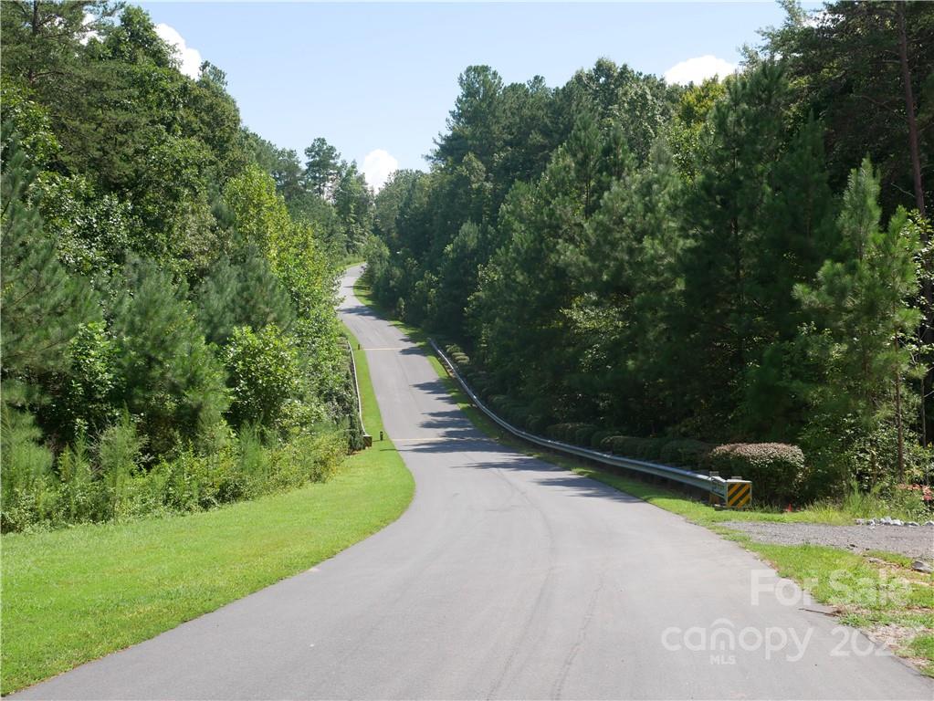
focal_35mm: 44
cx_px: 467
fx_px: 1188
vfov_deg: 32.9
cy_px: 350
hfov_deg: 42.9
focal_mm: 22
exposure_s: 1/250
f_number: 8
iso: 200
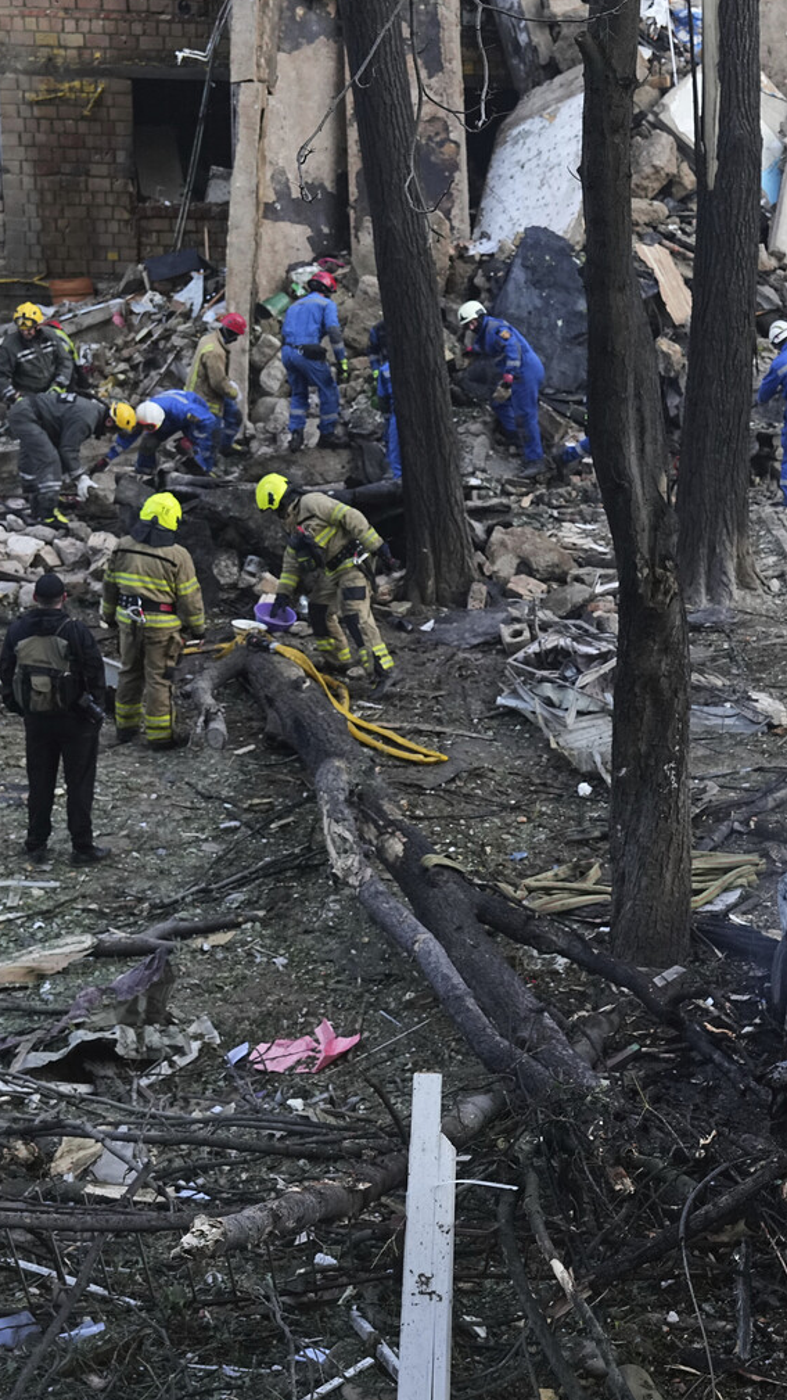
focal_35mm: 73
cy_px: 697
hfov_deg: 15.9
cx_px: 935
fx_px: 2709
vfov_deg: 29.0
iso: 1250
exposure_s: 1/400
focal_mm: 44
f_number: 4
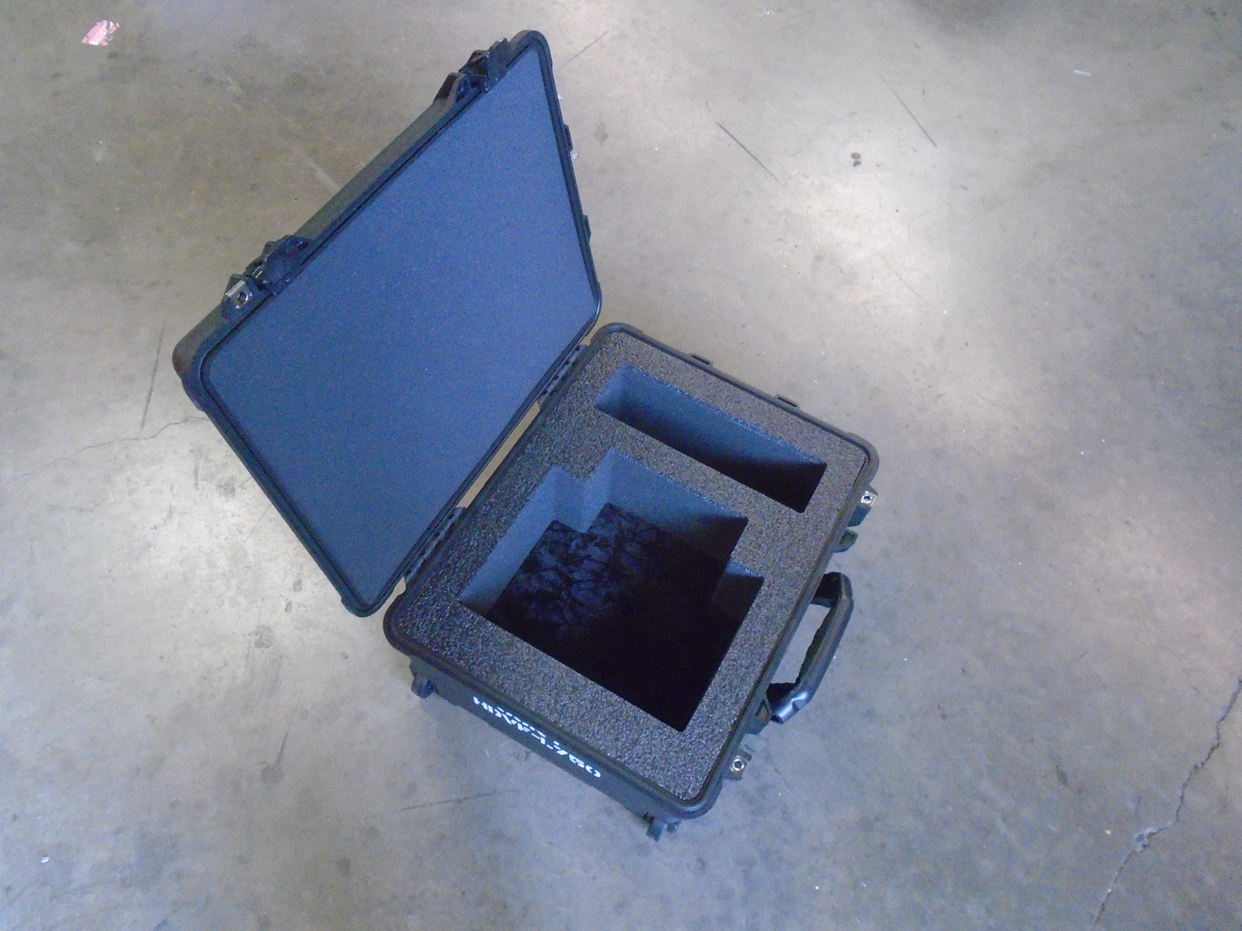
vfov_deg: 53.1
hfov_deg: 67.3
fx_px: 933
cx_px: 621
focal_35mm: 26
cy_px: 466
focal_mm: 4.6
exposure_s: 1/50
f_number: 3.2
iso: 800
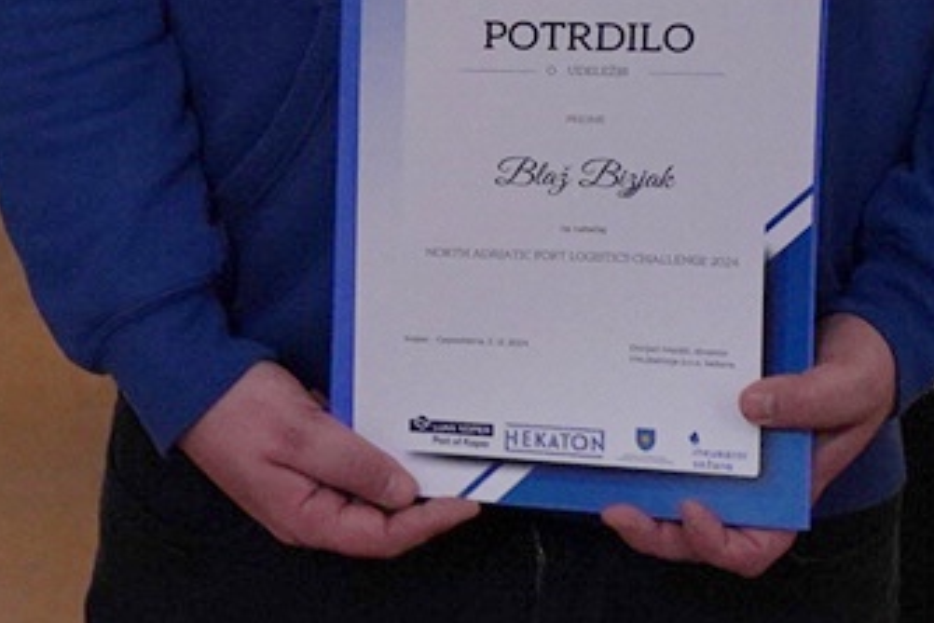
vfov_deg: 7.2
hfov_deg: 10.7
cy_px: -525
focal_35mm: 184
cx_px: -576
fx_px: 4776
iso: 3200
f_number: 3.2
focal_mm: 38
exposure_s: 1/160
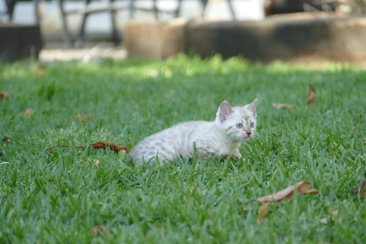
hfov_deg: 5.6
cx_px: 183
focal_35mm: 365
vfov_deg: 3.8
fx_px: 3711
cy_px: 122
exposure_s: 1/125
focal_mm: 133.12
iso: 200
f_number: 4
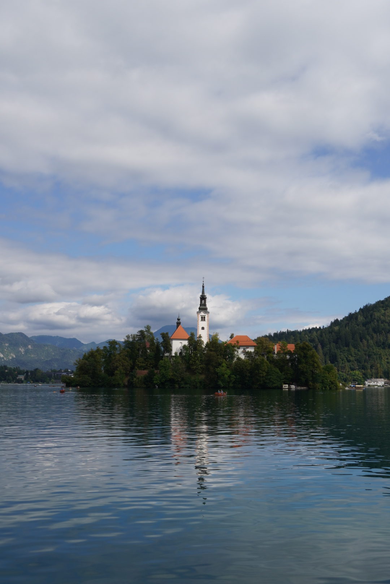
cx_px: 195
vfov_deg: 49.5
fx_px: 633
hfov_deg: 34.3
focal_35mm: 39
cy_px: 292
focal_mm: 26
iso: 100
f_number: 5.6
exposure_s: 1/640
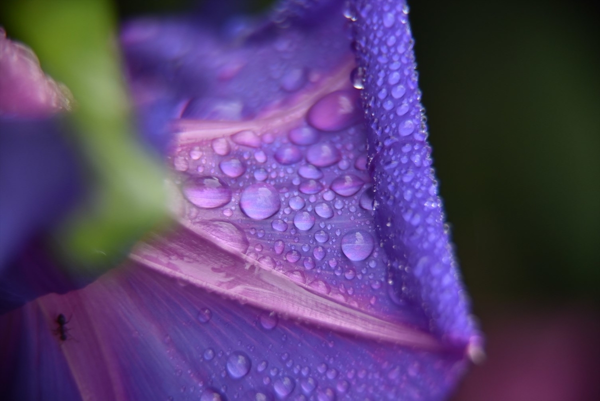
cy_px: 200
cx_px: 300
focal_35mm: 120
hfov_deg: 17.1
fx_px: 2001
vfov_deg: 11.4
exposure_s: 1/180
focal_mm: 120
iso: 500
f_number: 4
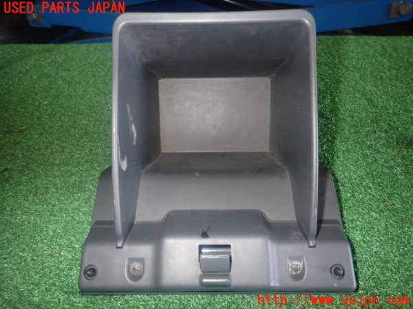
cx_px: 206
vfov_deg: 54.9
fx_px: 298
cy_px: 154
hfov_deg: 69.4
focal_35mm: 25
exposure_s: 1/30
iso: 640
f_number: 5.6
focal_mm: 4.5
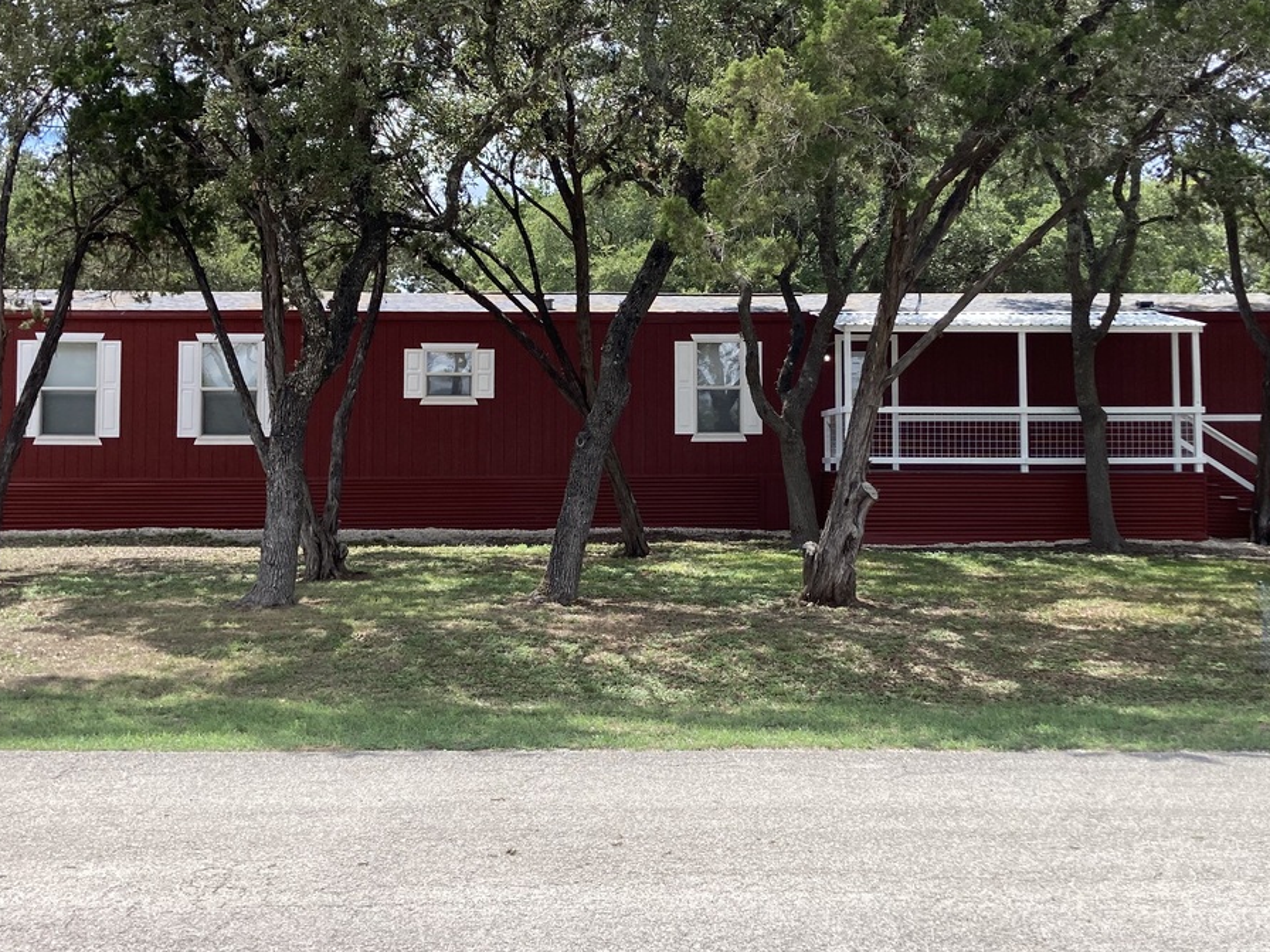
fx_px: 1651
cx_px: 738
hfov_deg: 41.9
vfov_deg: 32.1
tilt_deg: +3.7
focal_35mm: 45
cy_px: 411
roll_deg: +0.7
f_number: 1.8
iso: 20
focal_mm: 3.99
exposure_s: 1/1230
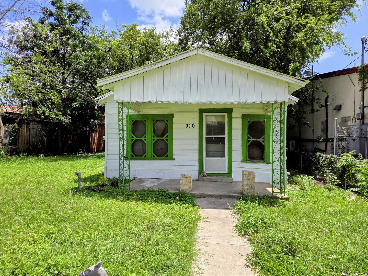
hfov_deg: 73.9
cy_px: 138
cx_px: 184
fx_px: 245
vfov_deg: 58.9
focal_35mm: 23
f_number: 1.8
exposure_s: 1/4559
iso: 80
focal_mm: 5.4
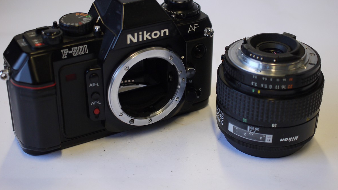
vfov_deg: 18.3
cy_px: 84
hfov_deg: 31.9
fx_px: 592
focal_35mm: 66
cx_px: 168
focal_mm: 30
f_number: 3.5
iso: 400
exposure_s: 1/160
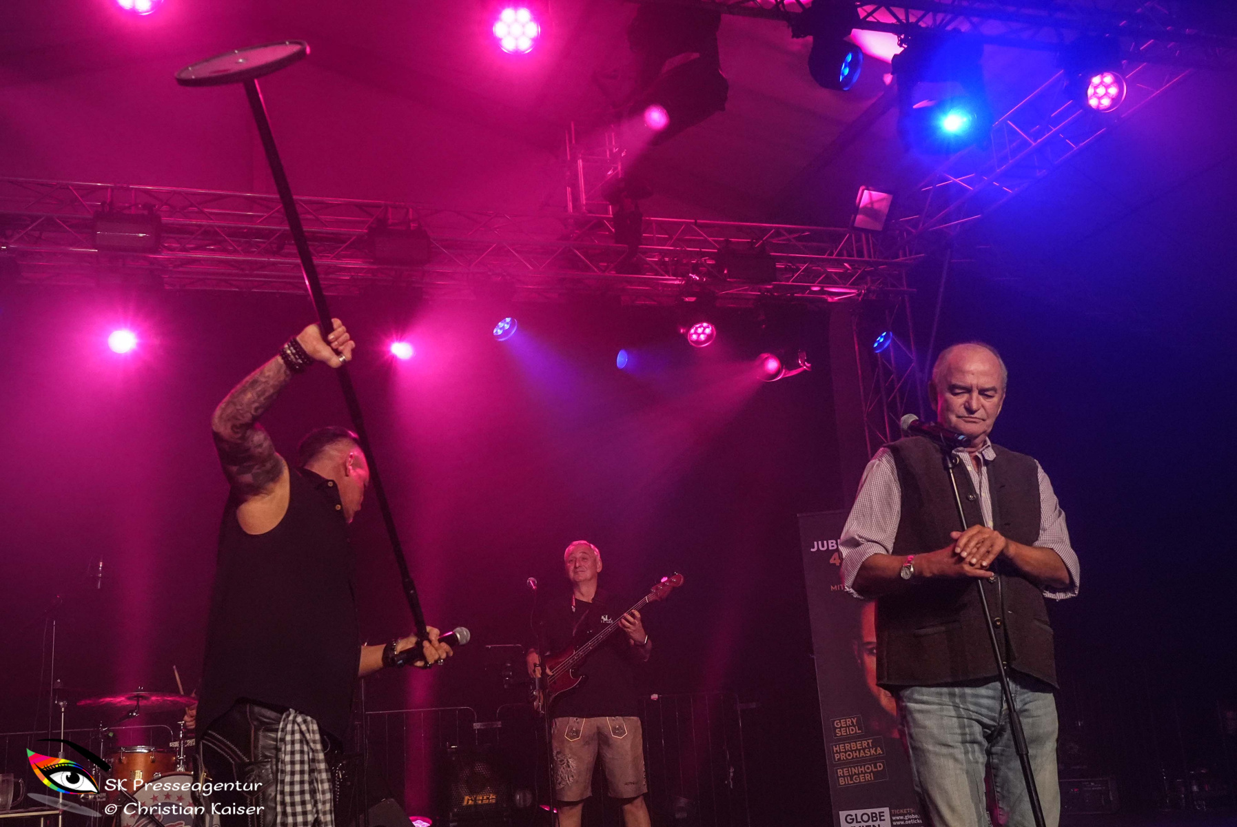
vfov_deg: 36.9
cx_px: 618
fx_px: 1238
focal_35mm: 36
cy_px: 414
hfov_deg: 53.1
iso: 5000
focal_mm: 24
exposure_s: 1/640
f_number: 4
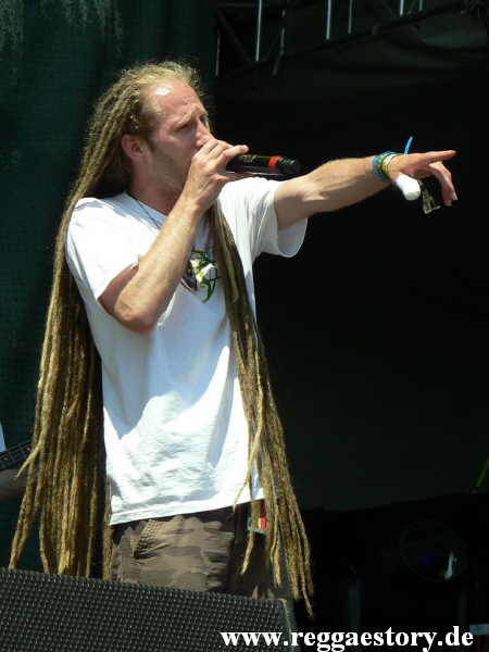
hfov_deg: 10.2
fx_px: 2750
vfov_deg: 13.5
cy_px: 326
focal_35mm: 146
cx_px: 244
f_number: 3.3
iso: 100
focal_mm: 25.1
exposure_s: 1/800
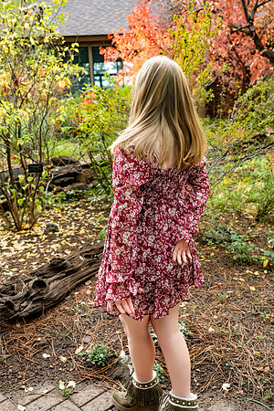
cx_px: 137
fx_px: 411
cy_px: 206
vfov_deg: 53.1
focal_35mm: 36
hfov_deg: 36.9
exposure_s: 1/1000
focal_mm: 36
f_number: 5.6
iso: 6400
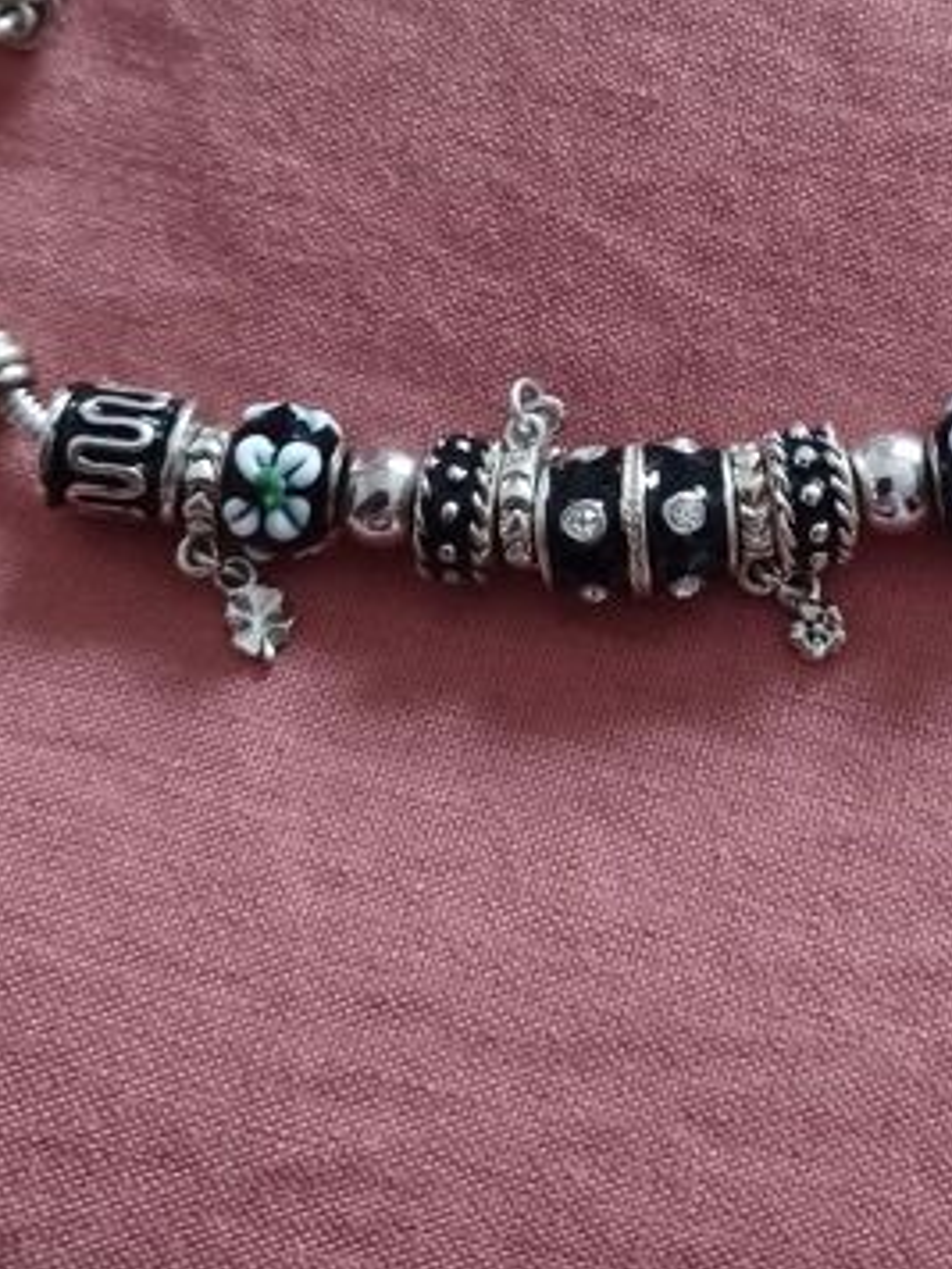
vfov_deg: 40.6
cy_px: 278
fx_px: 1650
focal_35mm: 45
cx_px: 677
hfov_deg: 31.8
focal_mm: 4.6
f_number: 1.8
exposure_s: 1/16.7
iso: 2000
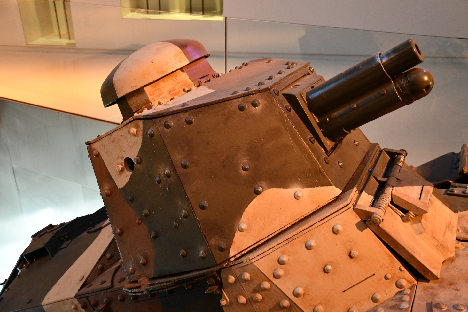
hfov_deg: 57.2
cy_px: 156
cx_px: 234
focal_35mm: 33
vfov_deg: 40.0
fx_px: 429
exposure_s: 1/15
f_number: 3
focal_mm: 22
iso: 1600
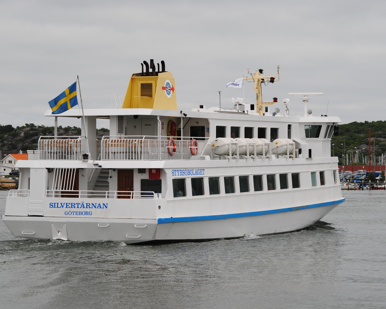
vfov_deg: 13.0
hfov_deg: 16.2
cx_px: 187
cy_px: 155
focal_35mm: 119
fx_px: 1359
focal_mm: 70
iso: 125
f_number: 5.6
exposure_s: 1/500
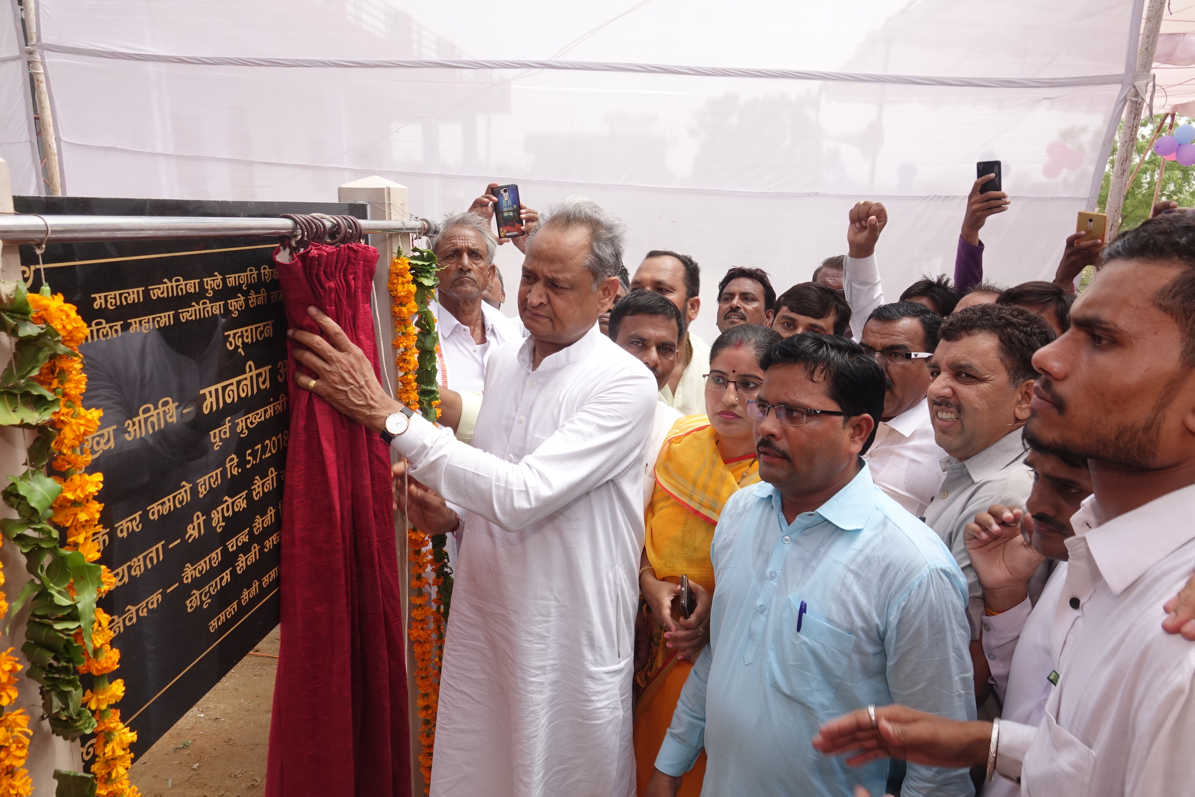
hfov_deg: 73.7
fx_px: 797
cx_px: 598
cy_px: 398
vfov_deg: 53.1
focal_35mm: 24
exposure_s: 1/125
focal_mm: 8.8
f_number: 5.6
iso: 100
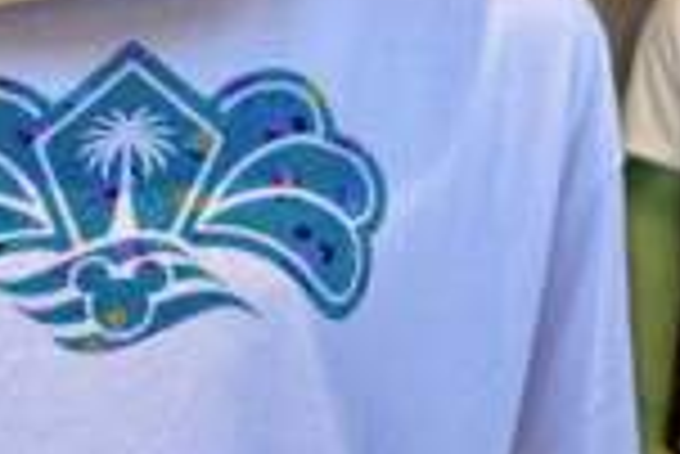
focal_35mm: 66
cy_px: 288
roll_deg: +0.5
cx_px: 153
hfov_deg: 29.9
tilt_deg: -1.2
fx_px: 1248
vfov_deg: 20.6
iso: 80
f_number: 1.78
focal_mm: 6.76
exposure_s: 1/503
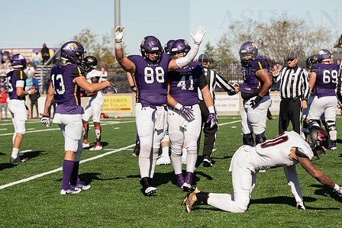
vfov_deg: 11.5
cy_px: 87
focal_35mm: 119
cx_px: 167
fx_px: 1131
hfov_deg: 17.2
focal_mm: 92
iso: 160
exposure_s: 1/2000
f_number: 3.5
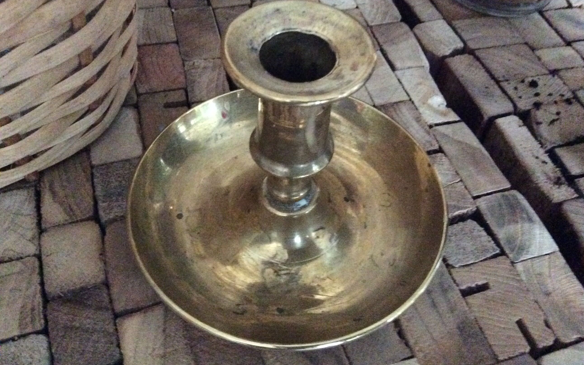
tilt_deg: -50.5
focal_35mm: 34
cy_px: 160
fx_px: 541
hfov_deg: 56.7
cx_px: 293
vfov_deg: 37.2
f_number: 2.4
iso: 800
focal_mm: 3.3
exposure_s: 1/17
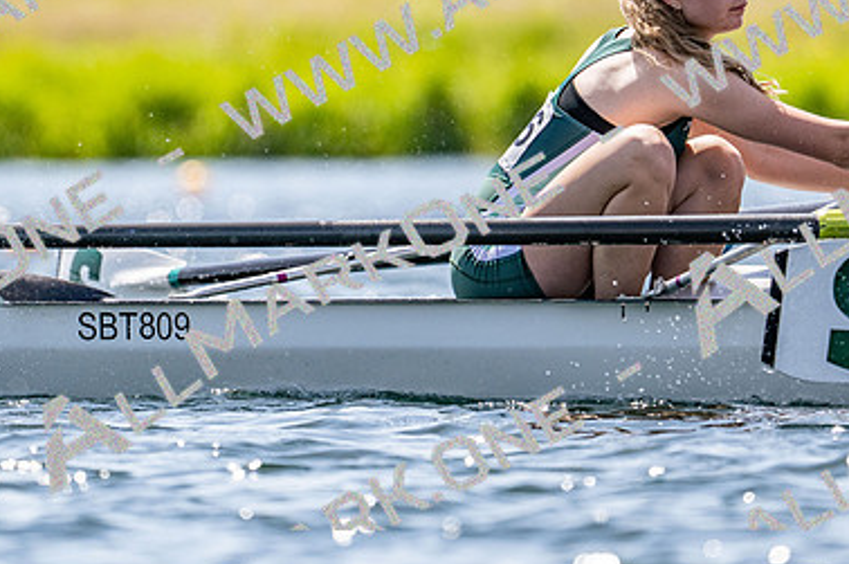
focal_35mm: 921
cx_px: 496
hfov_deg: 2.2
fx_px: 21692
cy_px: 146
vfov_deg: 1.5
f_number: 4.5
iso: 250
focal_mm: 400
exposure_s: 1/2500
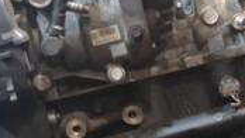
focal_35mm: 157
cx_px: 194
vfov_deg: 7.7
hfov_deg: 13.6
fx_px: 1019
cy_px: 151
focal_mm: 29
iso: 3200
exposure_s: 1/60
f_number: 4.5
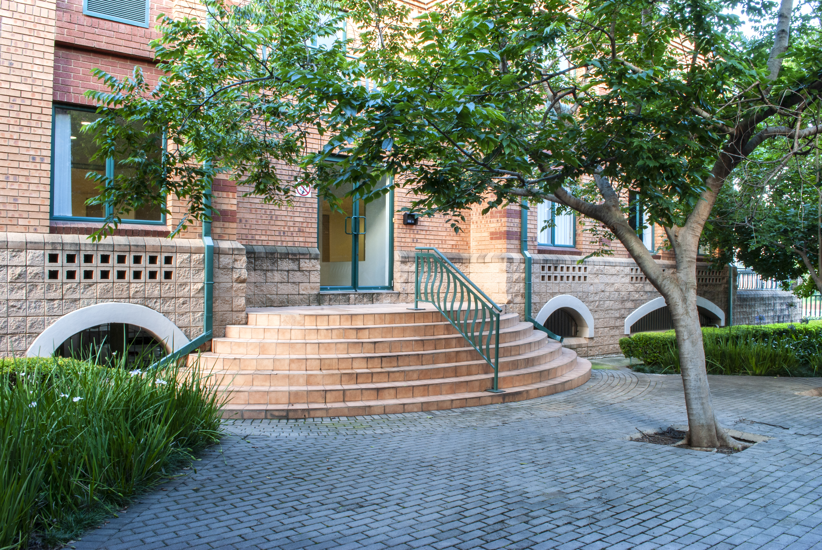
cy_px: 275
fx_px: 617
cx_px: 411
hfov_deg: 67.3
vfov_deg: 48.0
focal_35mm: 27
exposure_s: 2
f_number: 22
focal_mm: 18
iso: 100
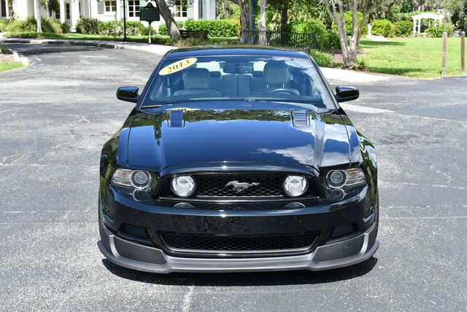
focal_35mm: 60
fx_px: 779
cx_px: 234
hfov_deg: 33.4
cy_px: 156
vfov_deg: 22.7
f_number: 7.1
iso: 200
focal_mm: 30
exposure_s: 1/250
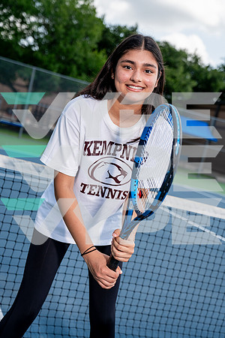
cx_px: 112
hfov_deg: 26.0
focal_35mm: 52
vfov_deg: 38.2
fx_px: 487
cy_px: 169
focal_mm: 52
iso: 100
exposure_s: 1/1000
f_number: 4
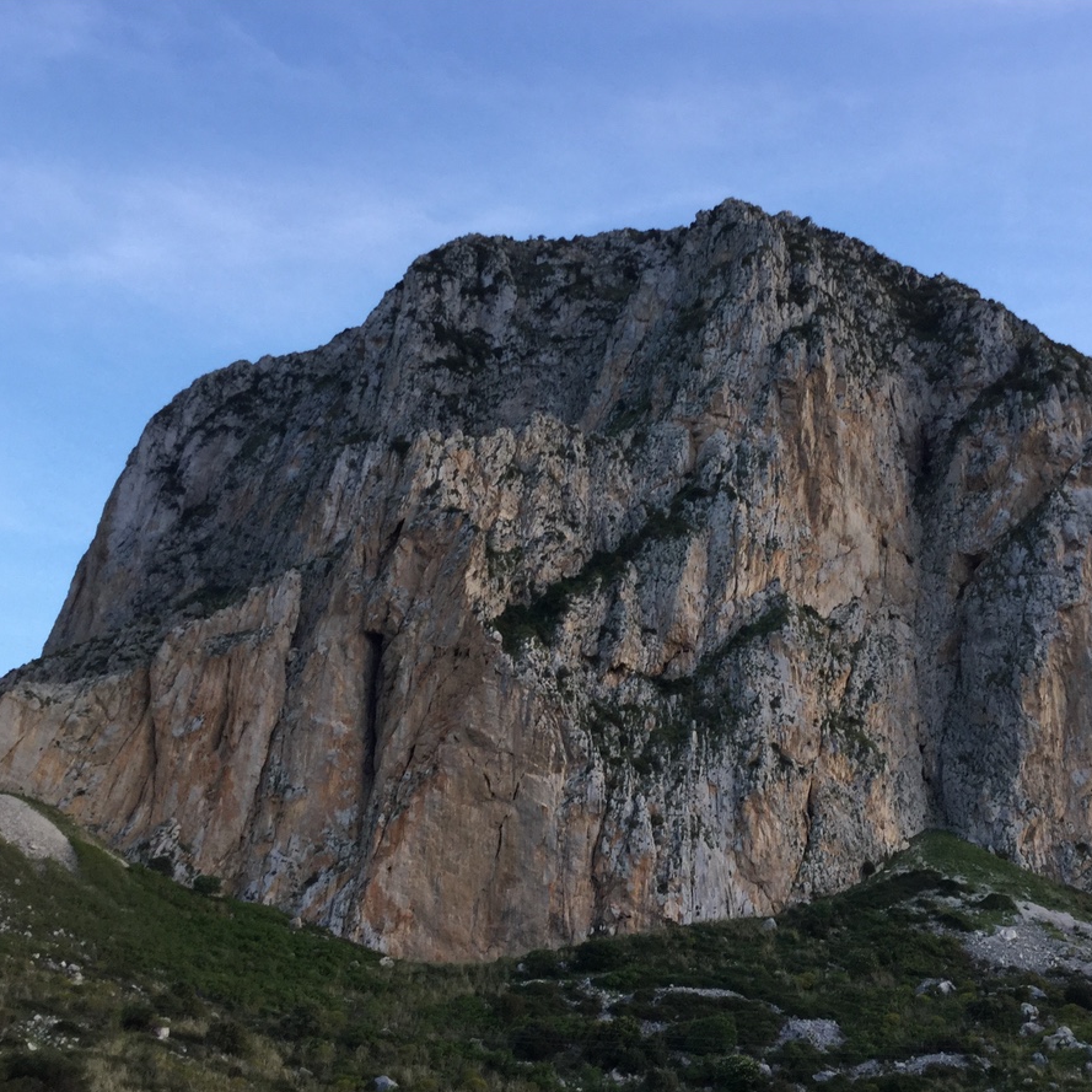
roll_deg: -1.5
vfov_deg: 44.9
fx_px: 1321
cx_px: 653
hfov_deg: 44.7
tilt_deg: +27.4
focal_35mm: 37
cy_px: 547
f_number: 2.4
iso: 32
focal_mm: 3.3
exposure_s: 1/100
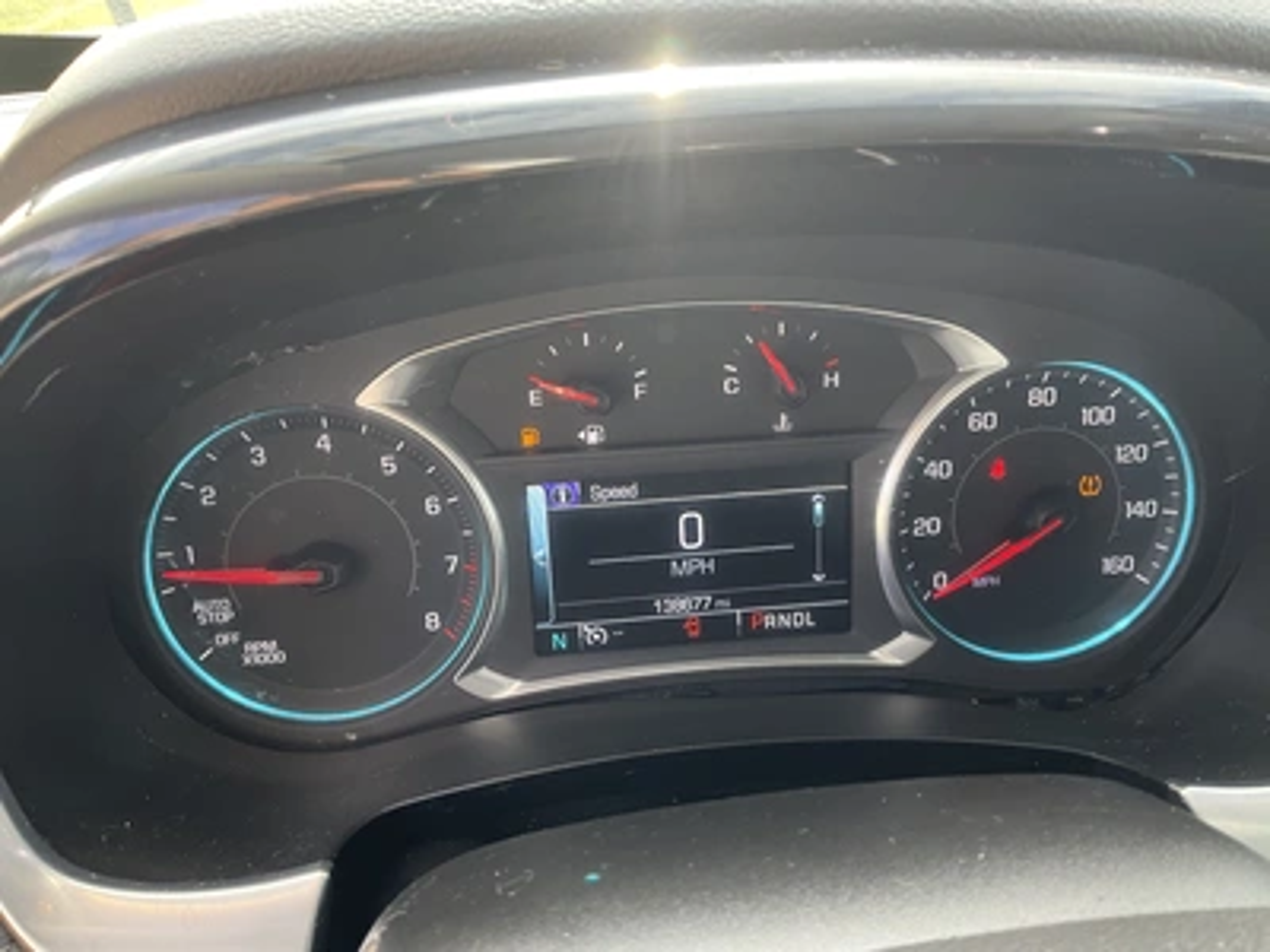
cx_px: 635
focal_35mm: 29
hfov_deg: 61.7
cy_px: 476
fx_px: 1064
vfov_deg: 48.2
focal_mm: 3
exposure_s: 1/122
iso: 64
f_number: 1.8
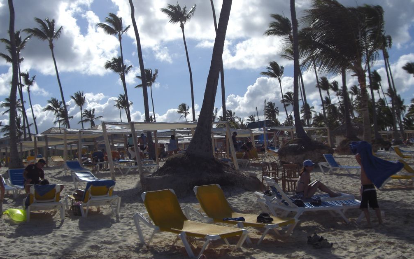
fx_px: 463
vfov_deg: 31.2
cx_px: 209
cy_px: 111
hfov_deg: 48.2
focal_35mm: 41
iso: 64
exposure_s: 1/500
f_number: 8
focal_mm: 6.2
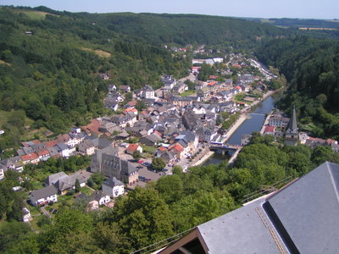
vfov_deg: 37.7
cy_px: 127
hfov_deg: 49.0
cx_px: 170
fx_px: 372
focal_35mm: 38
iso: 50
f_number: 2.8
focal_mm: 5.8
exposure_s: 1/800
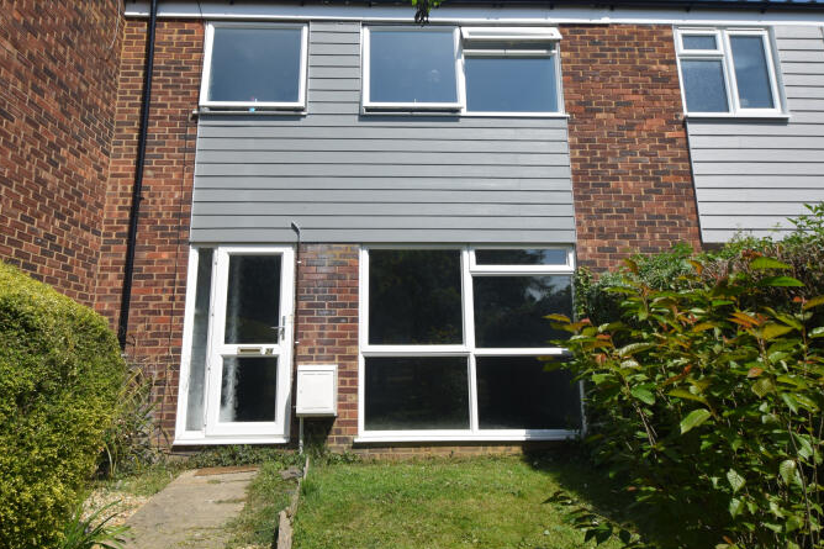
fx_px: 526
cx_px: 373
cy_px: 244
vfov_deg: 55.0
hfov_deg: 75.9
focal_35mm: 23
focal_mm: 10
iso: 200
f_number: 9
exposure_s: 1/320
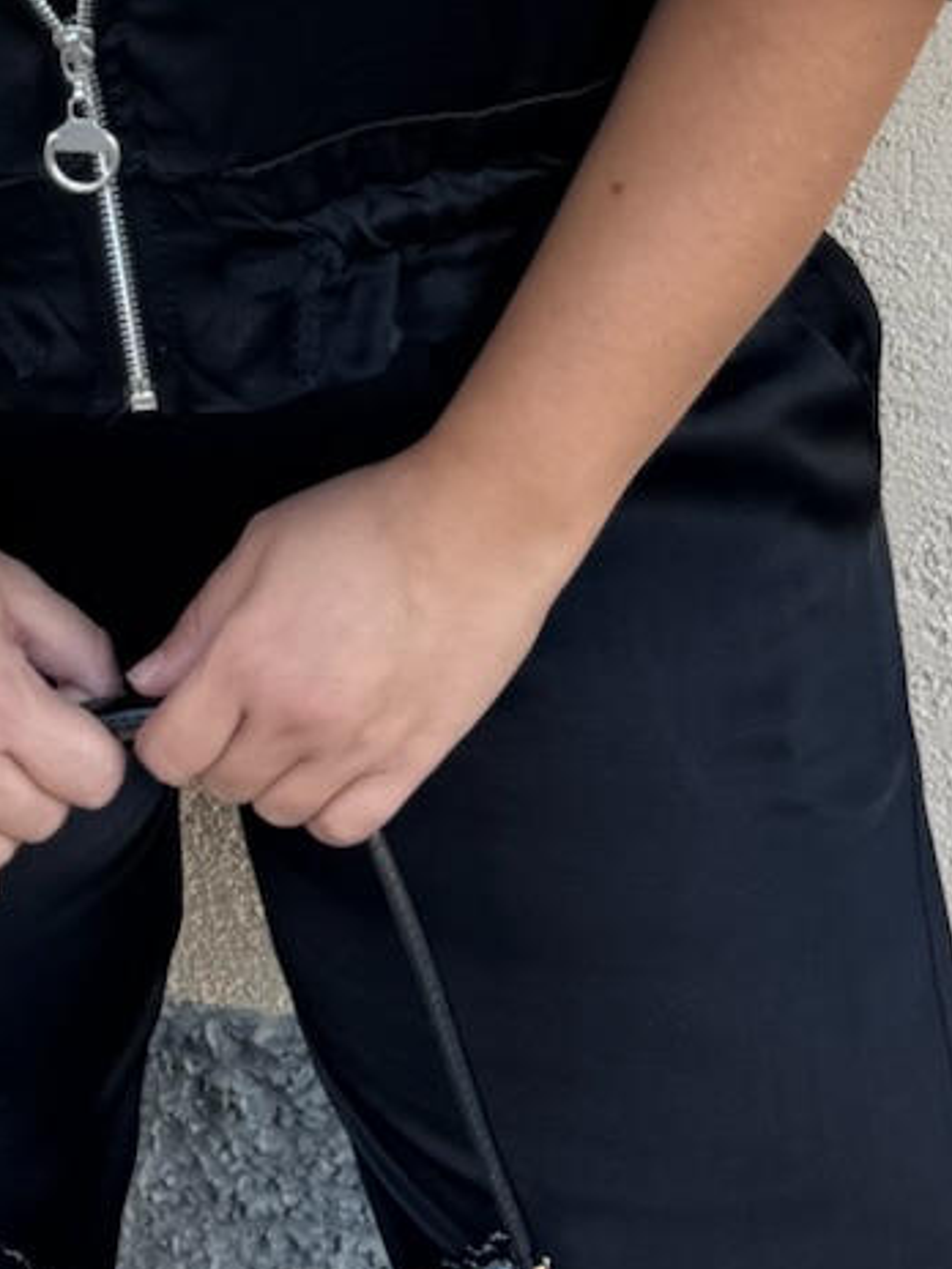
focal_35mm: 106
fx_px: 3887
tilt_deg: -9.1
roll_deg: +0.3
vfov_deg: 17.1
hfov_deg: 13.9
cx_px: 298
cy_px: -528
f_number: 1.78
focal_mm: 6.76
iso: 80
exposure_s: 1/285
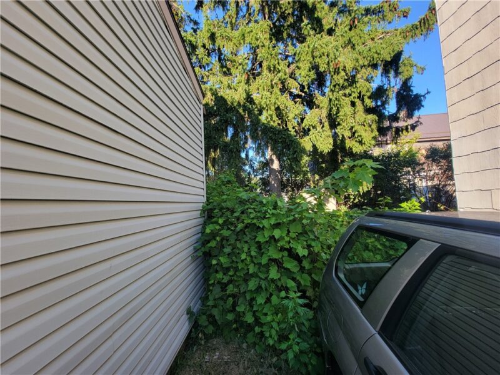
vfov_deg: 89.9
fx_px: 188
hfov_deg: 106.2
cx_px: 250
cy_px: 188
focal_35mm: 13
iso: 50
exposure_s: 1/281
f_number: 2.2
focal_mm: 2.2
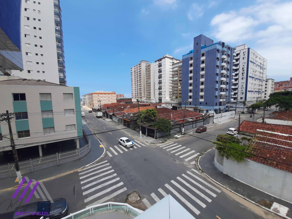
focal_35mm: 13
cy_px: 110
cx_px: 146
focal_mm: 1.42
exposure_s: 1/1175
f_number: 2.2
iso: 40
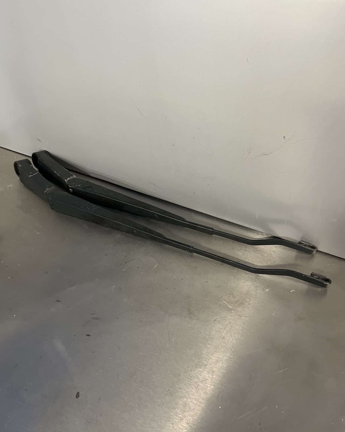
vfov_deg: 62.2
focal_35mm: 28
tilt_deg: -40.7
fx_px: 357
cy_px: 211
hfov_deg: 51.5
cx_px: 176
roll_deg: +2.0
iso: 250
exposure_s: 1/50
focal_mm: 5.1
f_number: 1.6
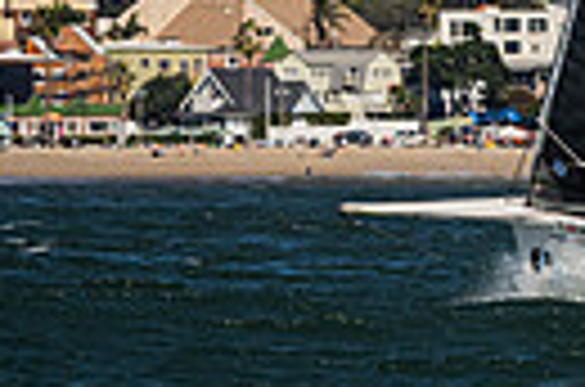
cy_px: -527
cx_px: 934
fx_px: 19274
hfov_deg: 1.7
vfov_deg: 1.1
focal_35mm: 1189
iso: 400
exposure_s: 1/6400
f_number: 5.6
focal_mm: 230
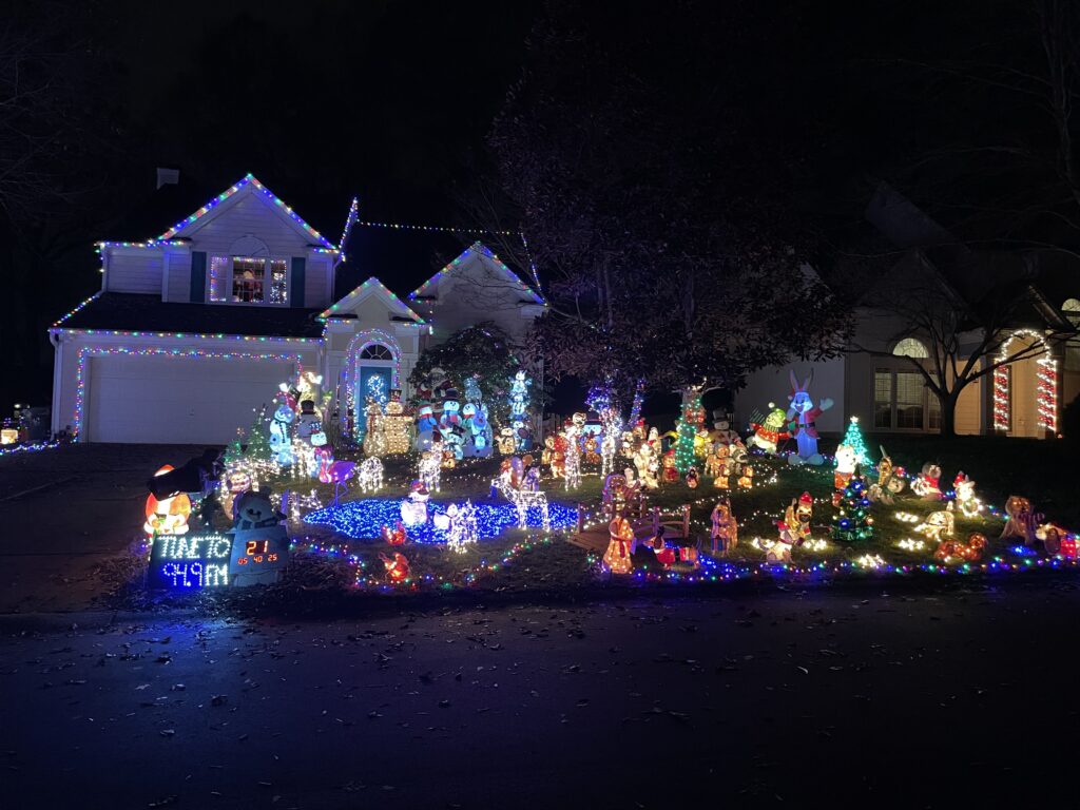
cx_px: 540
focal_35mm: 26
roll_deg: -1.0
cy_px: 405
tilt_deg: +2.5
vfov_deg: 53.1
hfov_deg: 67.3
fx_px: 811
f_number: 1.6
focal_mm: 4.2
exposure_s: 1/30
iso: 500
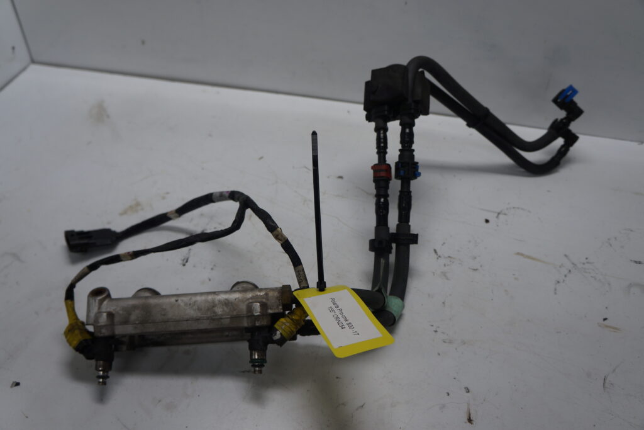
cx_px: 322
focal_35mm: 32
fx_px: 564
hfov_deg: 59.5
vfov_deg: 41.7
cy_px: 215
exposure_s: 1/125
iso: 100
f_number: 4
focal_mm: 21
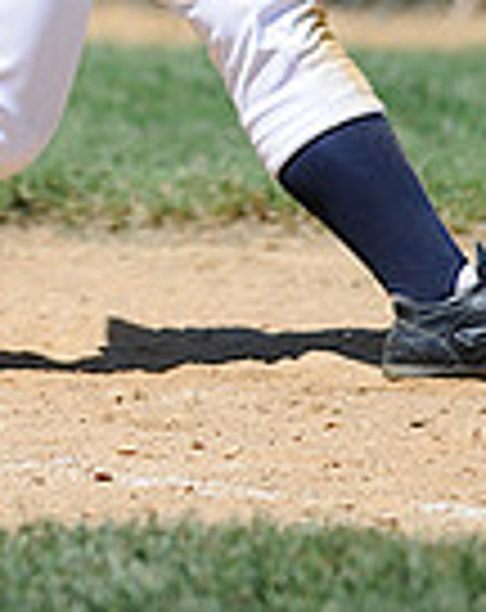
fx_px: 25285
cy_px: -356
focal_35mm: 1400
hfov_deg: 1.1
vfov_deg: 1.4
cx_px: -7
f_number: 4
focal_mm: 300
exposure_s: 1/2000
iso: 200
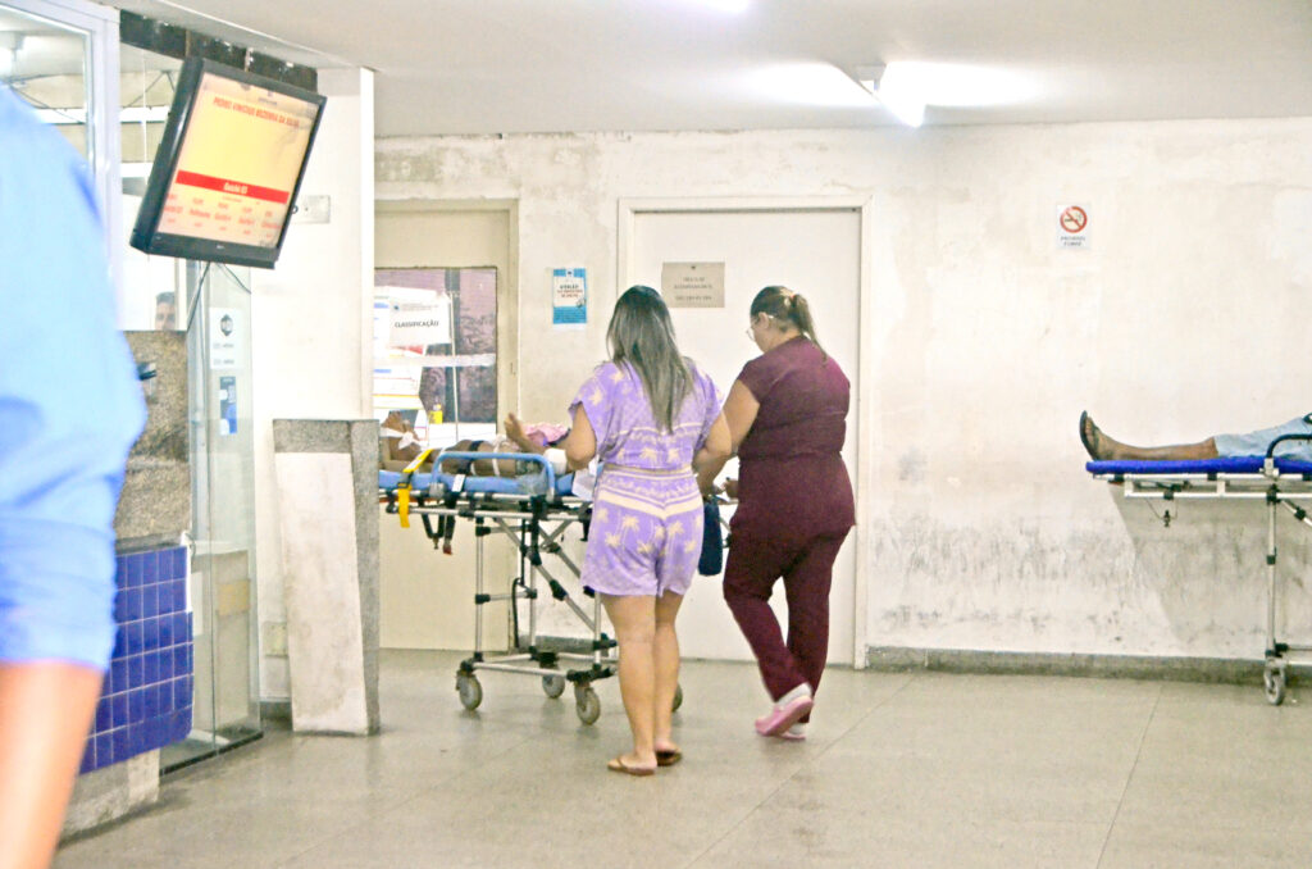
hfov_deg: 32.0
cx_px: 656
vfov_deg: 21.5
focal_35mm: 63
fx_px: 2291
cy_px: 434
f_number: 5.6
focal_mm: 42
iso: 3200
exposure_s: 1/125
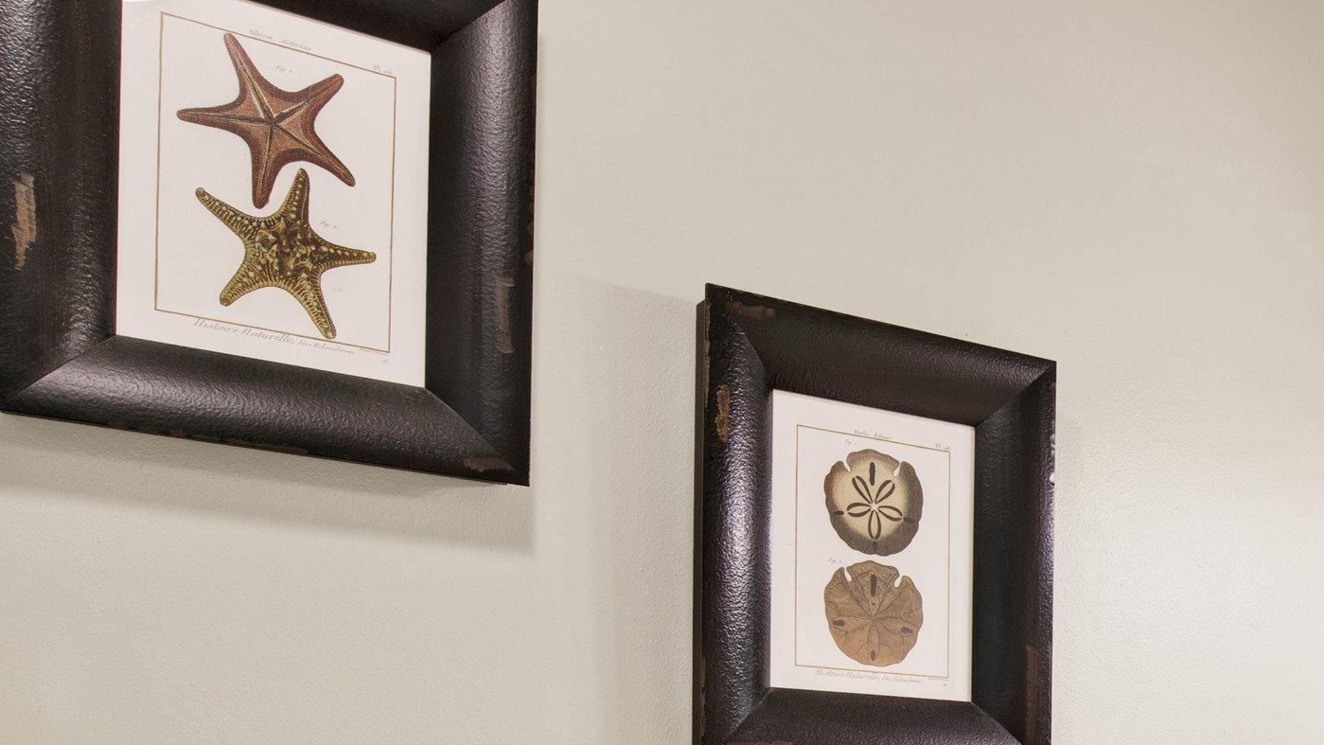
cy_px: 843
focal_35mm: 46
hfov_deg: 38.4
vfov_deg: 24.1
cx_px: 1387
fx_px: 1615
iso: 200
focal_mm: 20
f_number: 11
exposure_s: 1/8
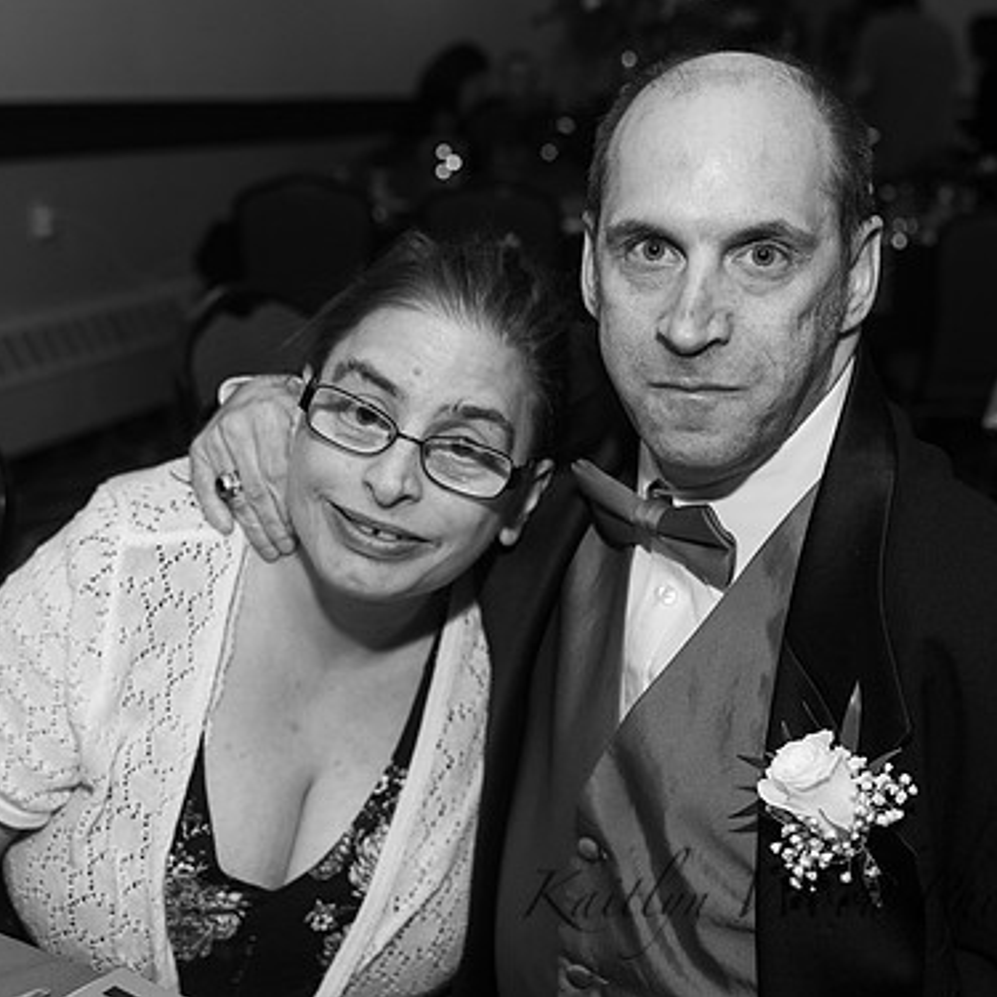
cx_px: 521
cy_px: 485
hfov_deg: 34.0
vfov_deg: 34.0
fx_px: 1629
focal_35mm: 50
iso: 800
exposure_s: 1/200
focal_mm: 38
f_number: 4
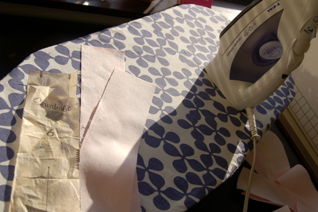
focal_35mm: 42
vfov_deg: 31.8
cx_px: 159
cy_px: 106
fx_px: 371
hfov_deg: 46.4
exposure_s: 1/250
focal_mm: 28
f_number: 8
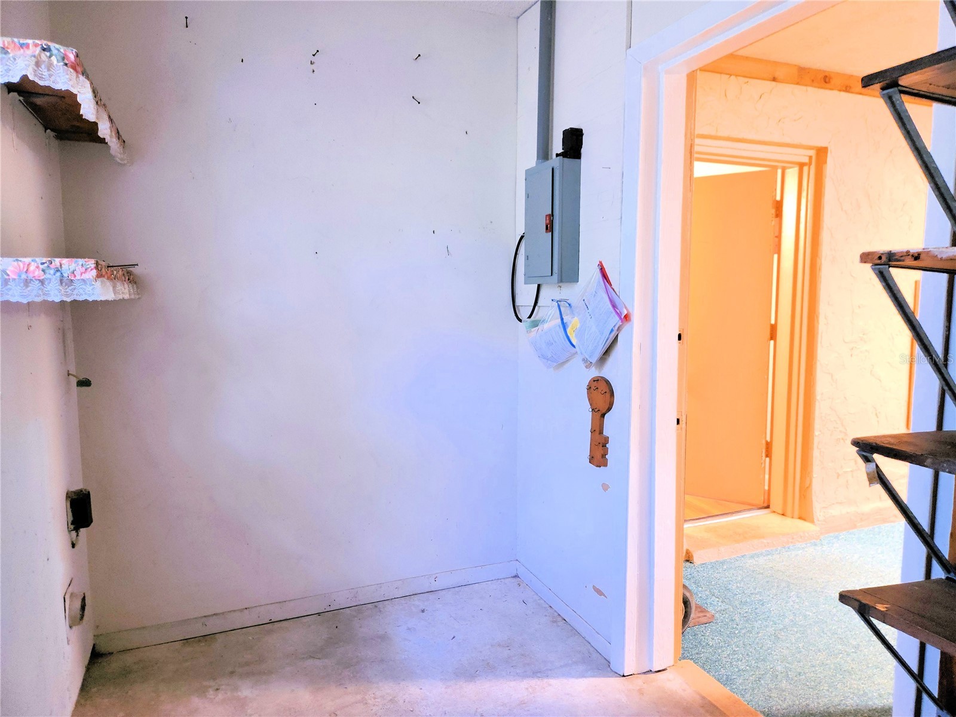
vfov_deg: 58.9
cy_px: 358
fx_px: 635
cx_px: 478
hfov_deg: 73.9
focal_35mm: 23
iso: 500
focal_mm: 5.4
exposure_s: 1/24
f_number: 1.8
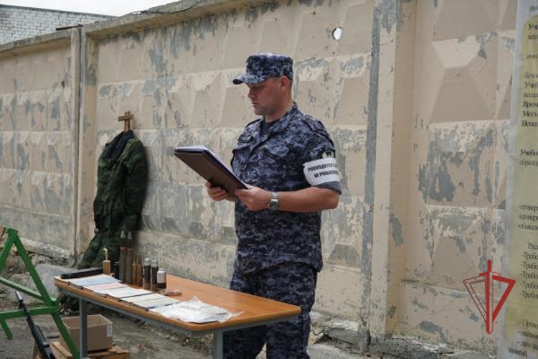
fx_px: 829
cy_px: 180
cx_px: 269
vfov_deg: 24.4
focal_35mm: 56
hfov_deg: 35.9
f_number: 5.6
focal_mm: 37
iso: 100
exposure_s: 1/400
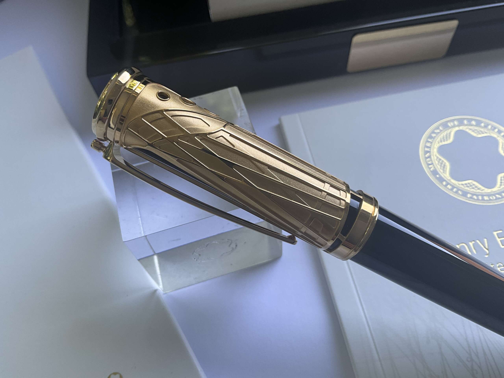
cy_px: 189
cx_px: 252
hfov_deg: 61.7
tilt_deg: -59.5
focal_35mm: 29
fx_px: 422
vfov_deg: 48.2
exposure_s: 1/122
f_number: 1.8
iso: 32
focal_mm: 3
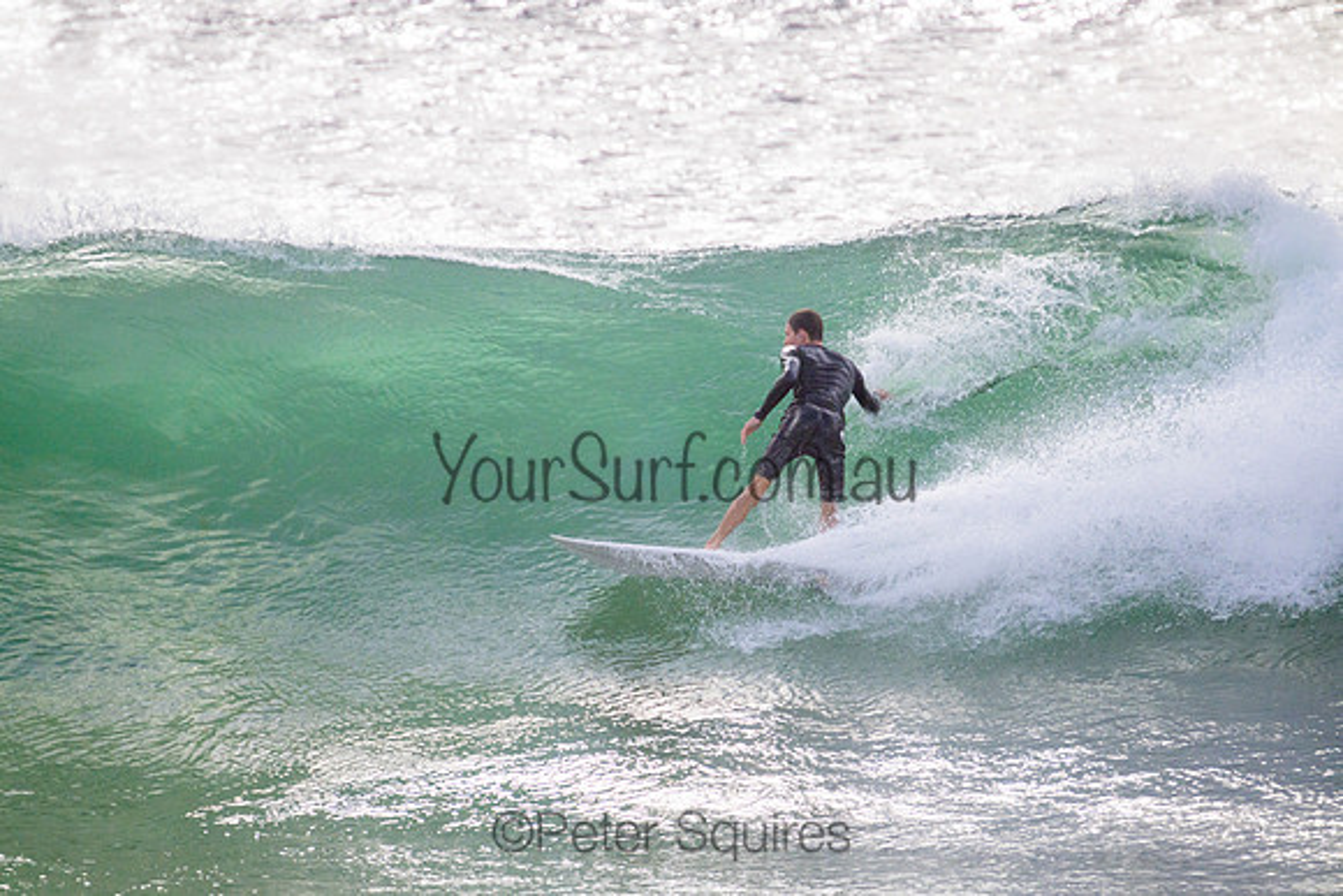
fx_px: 29850
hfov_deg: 2.6
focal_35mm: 800
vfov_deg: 1.7
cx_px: 672
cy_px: 448
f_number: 11
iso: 900
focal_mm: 800
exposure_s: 1/2000
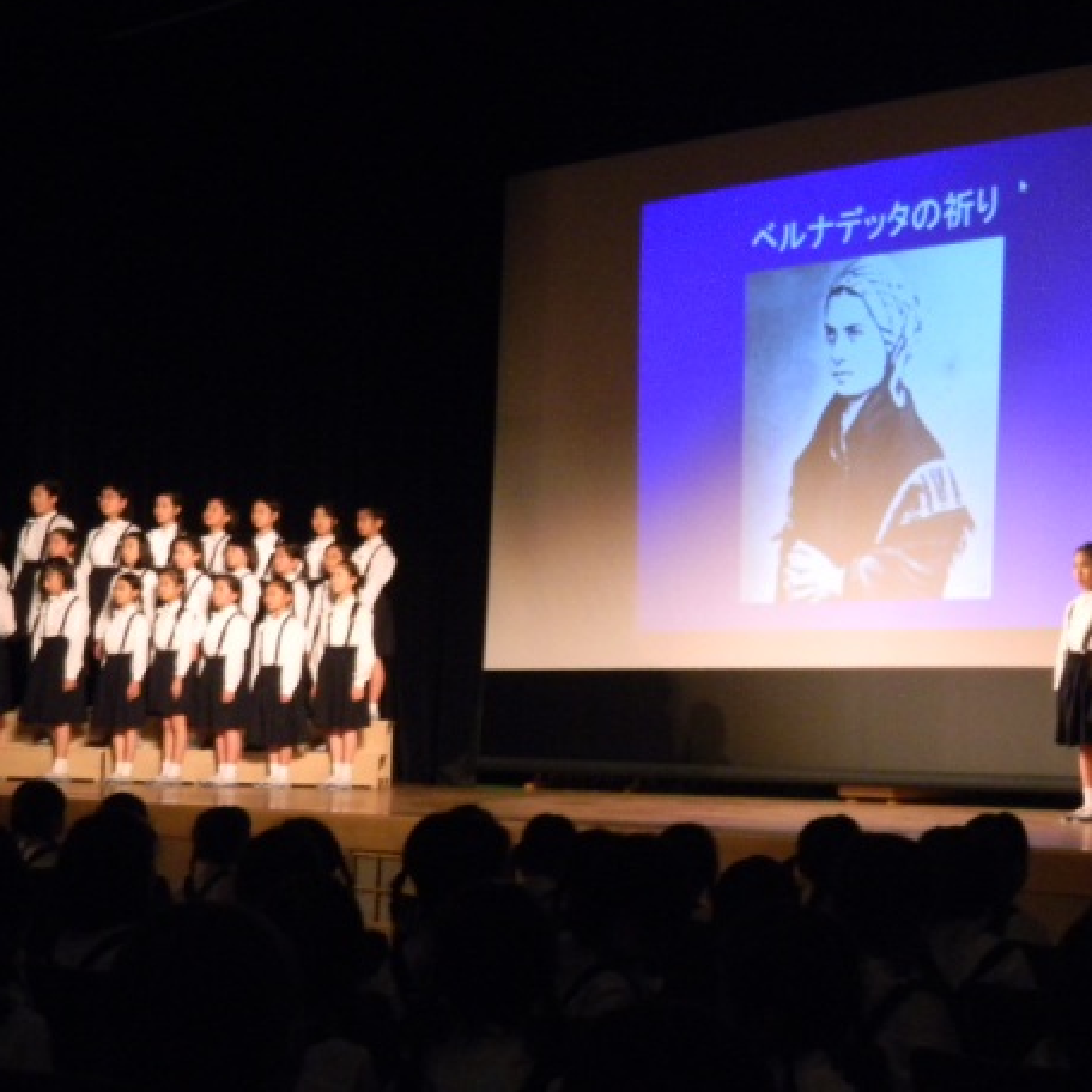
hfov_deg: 26.7
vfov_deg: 26.9
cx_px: 741
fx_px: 2284
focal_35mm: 64
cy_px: 575
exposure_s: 1/13.6
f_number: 4.1
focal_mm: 8.3
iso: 400
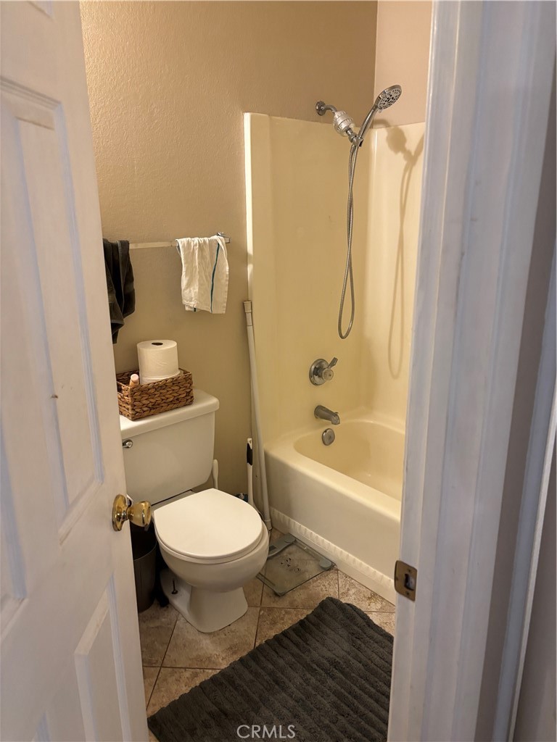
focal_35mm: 26
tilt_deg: -12.5
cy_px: 371
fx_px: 558
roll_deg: +0.2
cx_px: 278
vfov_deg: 67.3
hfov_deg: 53.1
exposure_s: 1/60
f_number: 1.6
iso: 250
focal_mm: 5.96
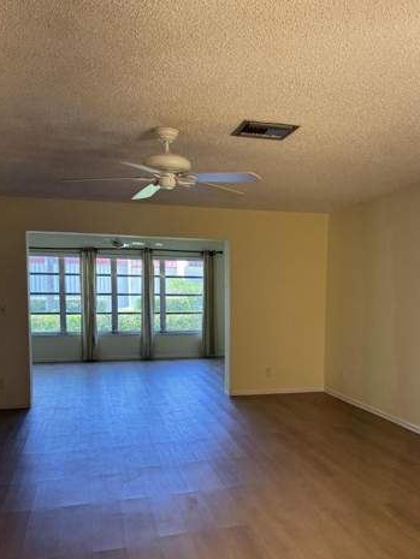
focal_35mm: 33
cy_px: 327
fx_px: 534
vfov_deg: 55.0
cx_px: 256
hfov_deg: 42.7
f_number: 1.78
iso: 160
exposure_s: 1/120
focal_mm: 6.76
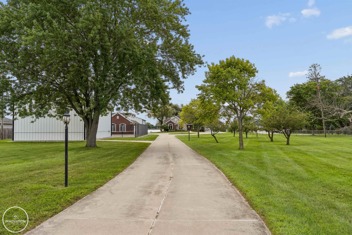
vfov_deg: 45.0
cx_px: 176
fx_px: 284
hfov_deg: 63.7
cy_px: 118
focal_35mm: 29
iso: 200
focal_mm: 29
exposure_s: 1/125
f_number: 13
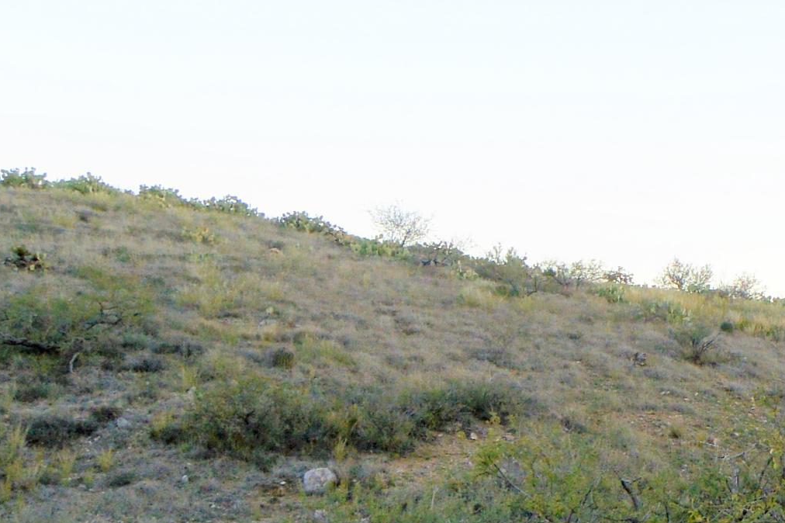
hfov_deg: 20.9
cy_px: 310
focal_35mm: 86
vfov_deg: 15.9
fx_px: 1875
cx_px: 1099
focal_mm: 10.9
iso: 280
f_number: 8
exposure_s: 1/60
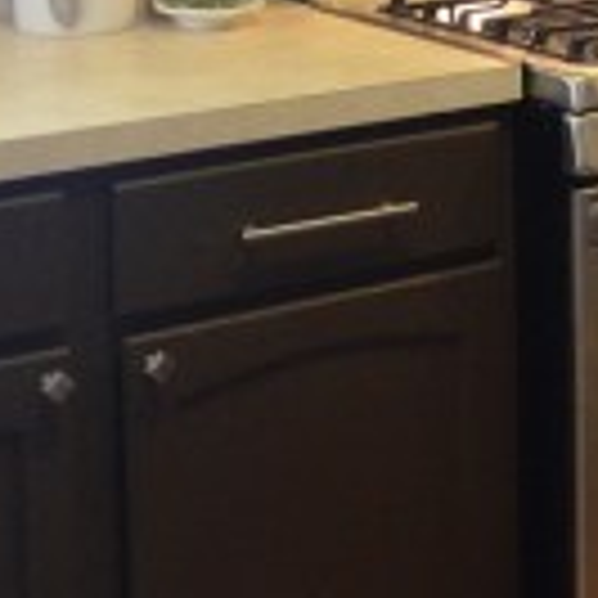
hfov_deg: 10.4
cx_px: 1308
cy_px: -236
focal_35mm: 151
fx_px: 2951
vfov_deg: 11.2
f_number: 3.8
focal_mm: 22
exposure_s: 1/40
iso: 2200
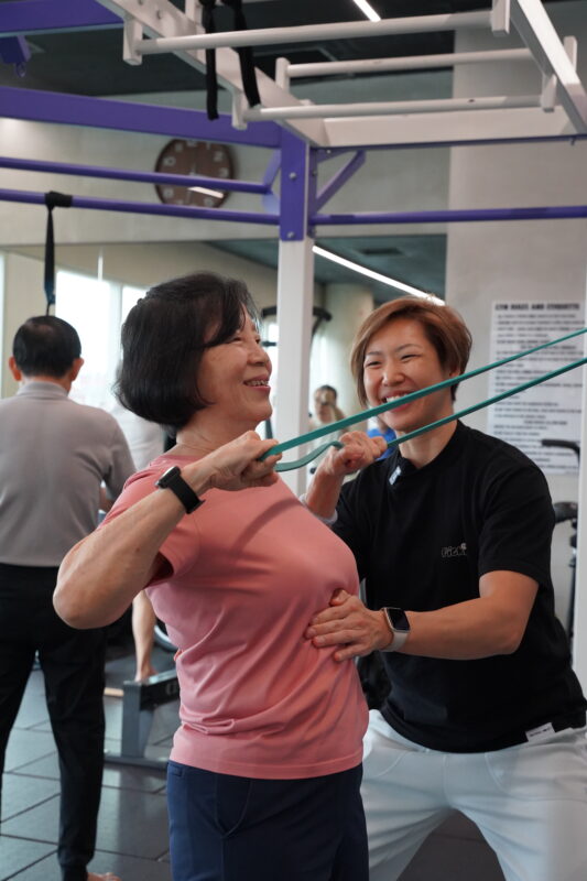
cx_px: 294
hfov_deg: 27.2
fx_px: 1211
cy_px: 440
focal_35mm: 50
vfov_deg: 40.0
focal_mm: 49.5
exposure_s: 1/400
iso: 6400
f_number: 5.6
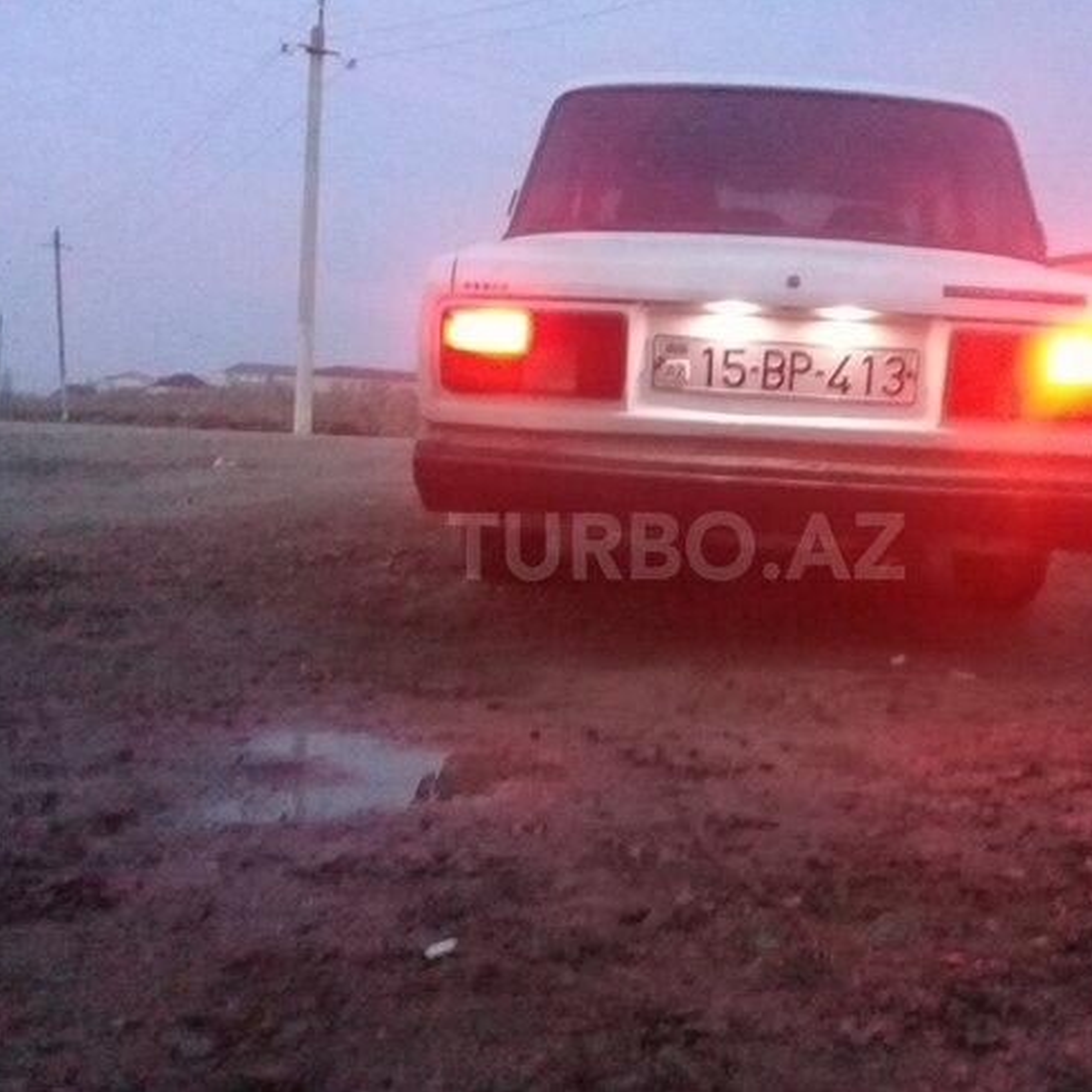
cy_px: 546
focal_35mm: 37
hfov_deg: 44.6
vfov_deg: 44.9
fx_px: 1321
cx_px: 677
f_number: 2.2
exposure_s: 1/17
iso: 800
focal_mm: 3.3
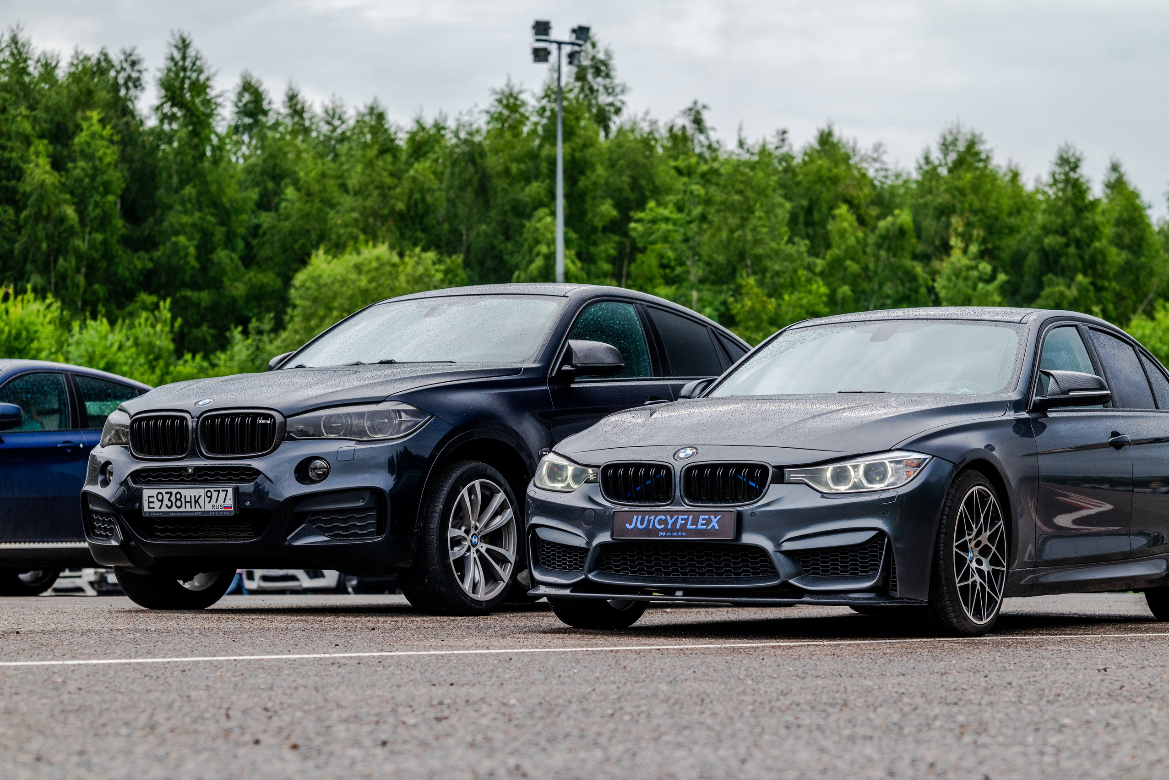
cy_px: 391
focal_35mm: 86
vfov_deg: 15.9
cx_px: 584
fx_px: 2792
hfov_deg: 23.6
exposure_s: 1/250
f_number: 4
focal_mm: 85
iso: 640
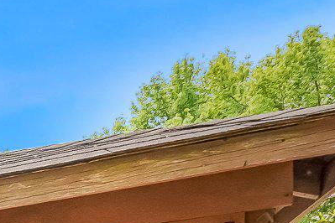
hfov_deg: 16.0
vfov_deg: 13.4
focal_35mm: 77
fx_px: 716
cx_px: -427
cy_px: 524
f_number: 8
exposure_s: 1/200
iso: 100
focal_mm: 10
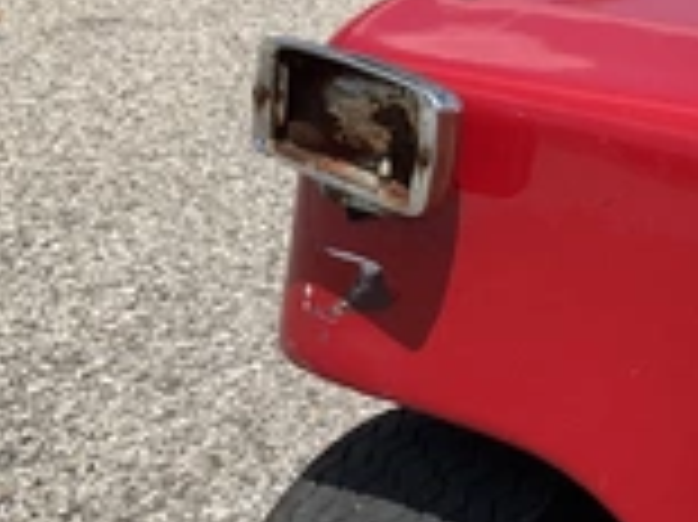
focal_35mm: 75
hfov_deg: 24.7
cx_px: 707
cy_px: 297
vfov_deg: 19.6
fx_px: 1511
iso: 25
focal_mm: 3
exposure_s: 1/2538
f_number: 1.8
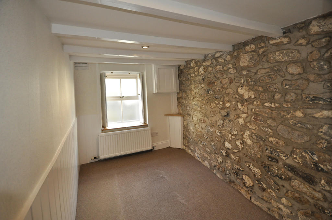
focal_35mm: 15
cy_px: 110
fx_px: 138
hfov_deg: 100.5
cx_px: 166
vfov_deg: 77.2
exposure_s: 1/125
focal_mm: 10
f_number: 3.5
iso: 800
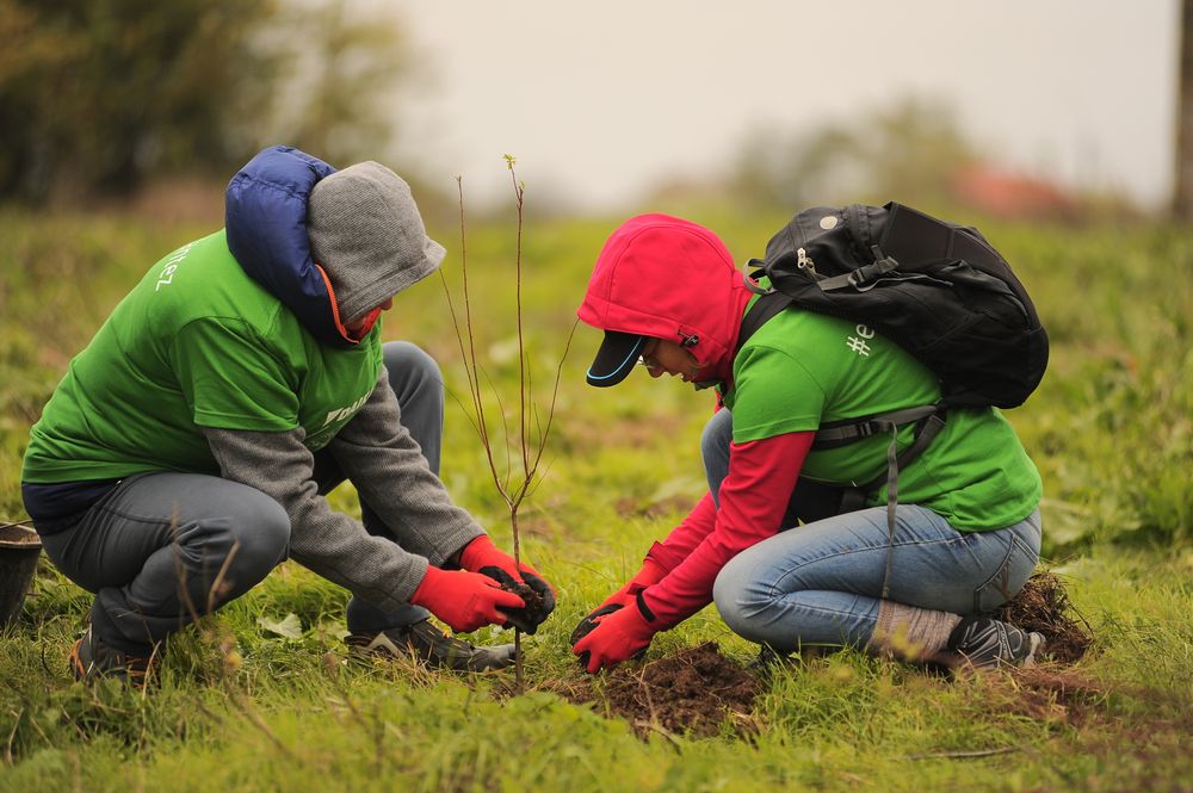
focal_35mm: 200
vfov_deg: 6.9
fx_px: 6622
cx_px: 596
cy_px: 396
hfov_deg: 10.3
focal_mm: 200
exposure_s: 1/2000
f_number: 2.8
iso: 500
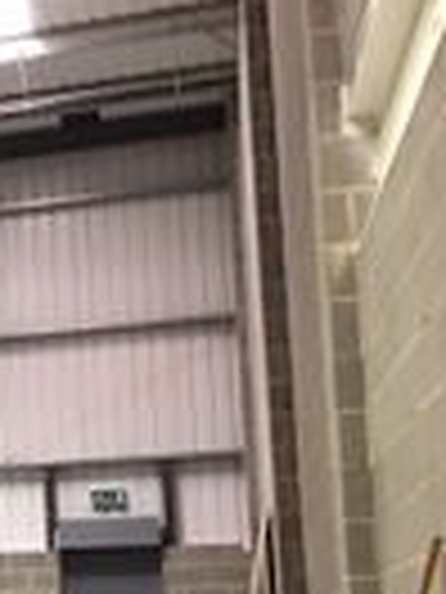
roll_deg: -0.1
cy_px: 508
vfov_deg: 21.9
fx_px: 1512
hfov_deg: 14.3
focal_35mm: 88
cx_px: -414
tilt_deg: +7.0
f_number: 2.2
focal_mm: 4.15
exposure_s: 1/8
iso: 125
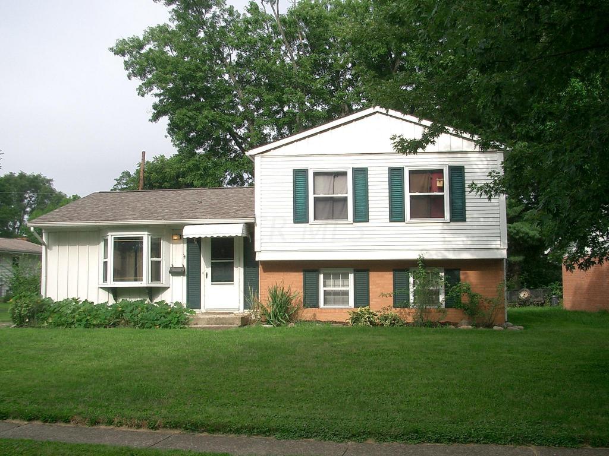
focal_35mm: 41
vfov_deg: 35.1
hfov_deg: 45.8
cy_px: 228
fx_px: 721
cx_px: 304
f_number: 4.6
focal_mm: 6.8
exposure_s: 1/250
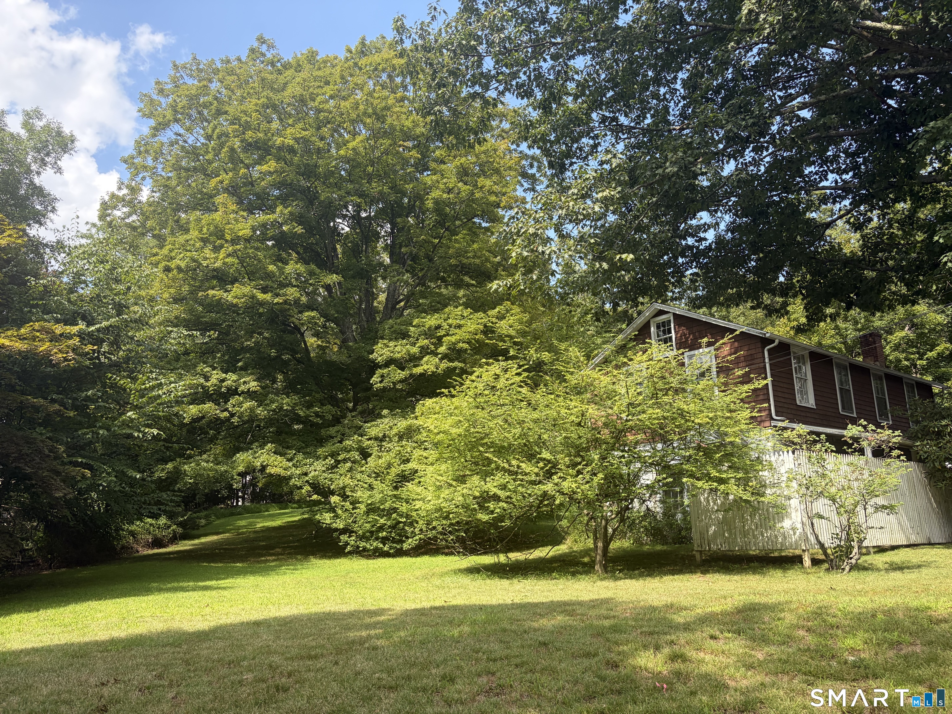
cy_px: 357
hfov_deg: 67.3
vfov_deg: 53.1
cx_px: 476
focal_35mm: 26
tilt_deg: +14.7
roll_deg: +1.2
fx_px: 715
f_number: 1.6
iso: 64
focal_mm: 5.96
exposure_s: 1/1032
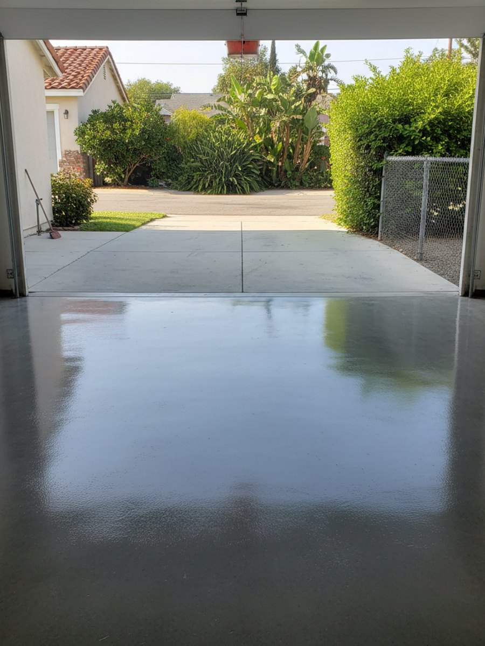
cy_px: 323
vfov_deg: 73.9
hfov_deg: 58.9
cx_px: 242
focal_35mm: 23
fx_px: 430
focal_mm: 6.4
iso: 873
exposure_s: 1/655
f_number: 1.8
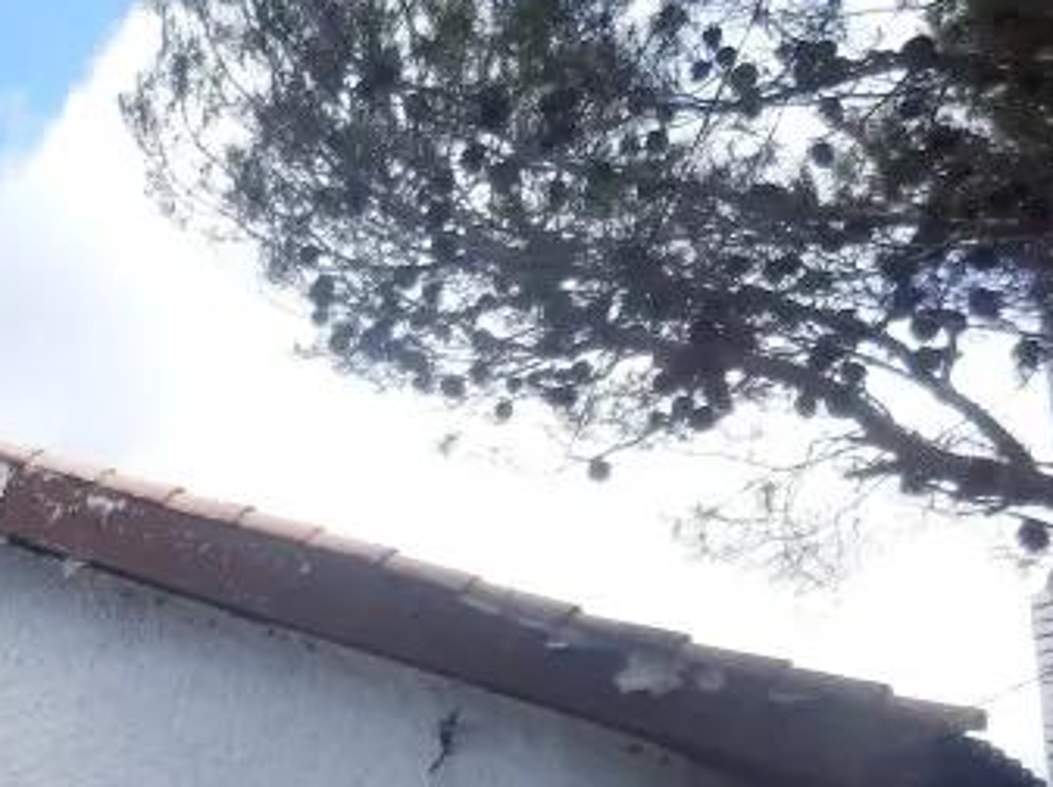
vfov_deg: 18.5
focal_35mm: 73
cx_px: -381
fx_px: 2218
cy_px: 1068
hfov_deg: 23.1
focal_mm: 4.2
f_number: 3
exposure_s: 1/400
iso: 80
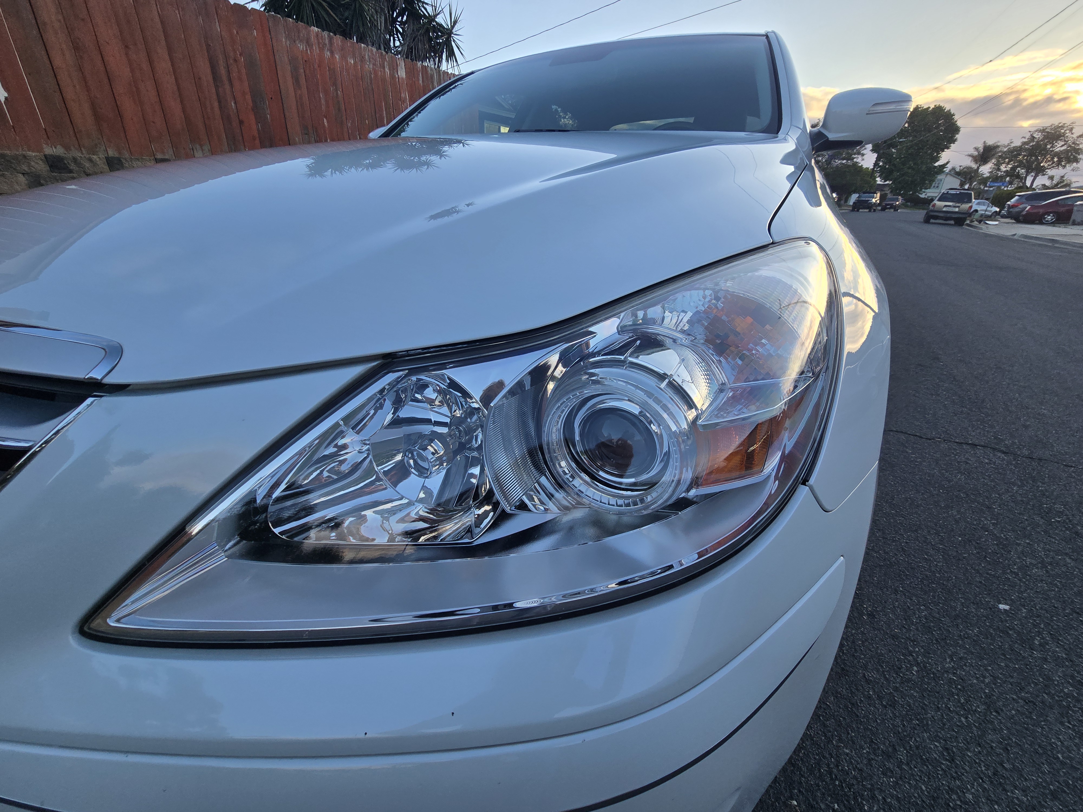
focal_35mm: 13
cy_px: 406
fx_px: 407
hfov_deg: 106.2
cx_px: 542
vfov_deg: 89.9
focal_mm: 2.2
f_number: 2.2
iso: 80
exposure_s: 1/719
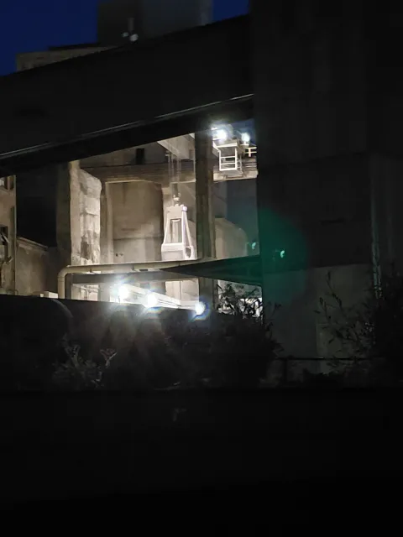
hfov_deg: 54.9
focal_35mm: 25
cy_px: 268
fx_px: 388
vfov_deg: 69.4
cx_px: 202
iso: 1000
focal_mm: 4.69
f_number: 1.8
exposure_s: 1/8
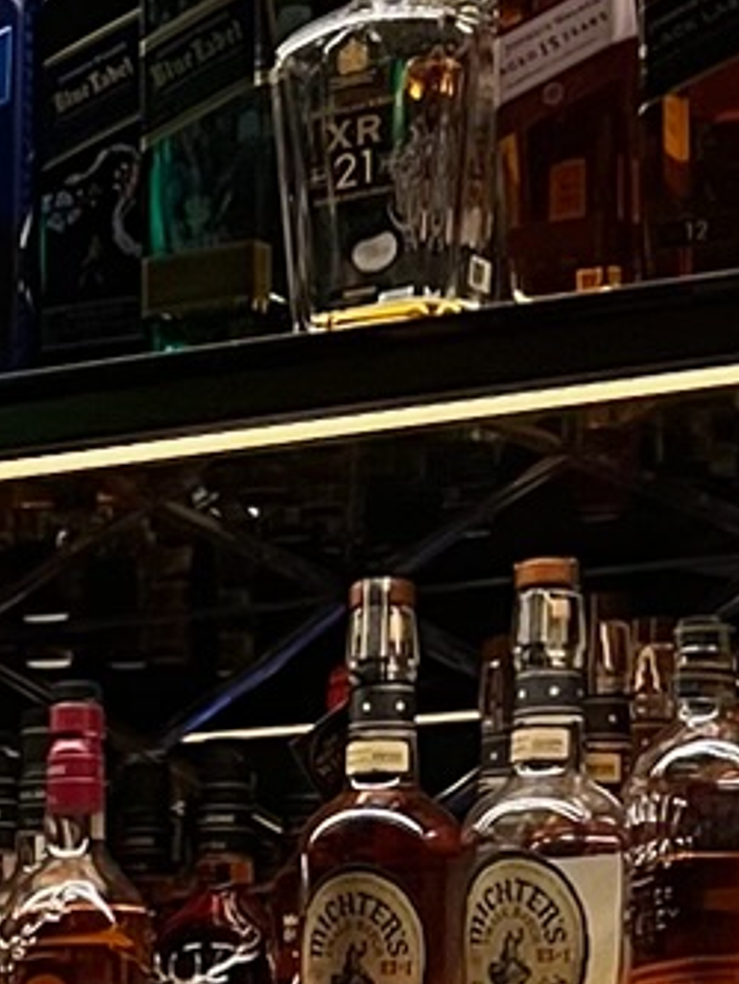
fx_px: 4551
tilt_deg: +2.9
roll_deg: -0.8
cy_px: 1194
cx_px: -384
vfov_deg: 12.1
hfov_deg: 9.0
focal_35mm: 160
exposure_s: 1/57
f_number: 1.5
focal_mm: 5.7
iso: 125
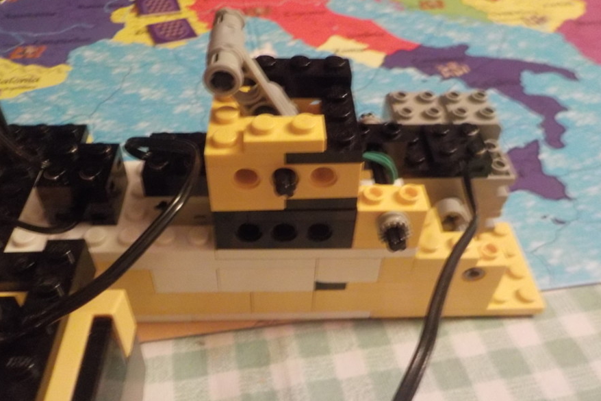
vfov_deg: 41.1
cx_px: 296
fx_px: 534
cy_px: 183
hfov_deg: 58.7
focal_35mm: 32
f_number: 3.3
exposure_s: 1/8
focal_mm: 4.1
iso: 800
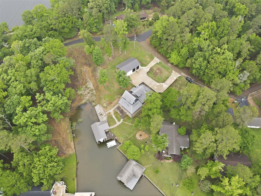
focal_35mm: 24
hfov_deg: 71.6
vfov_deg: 56.8
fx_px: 181
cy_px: 98
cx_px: 130
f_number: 2.8
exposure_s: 1/125
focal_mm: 4.5
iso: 100
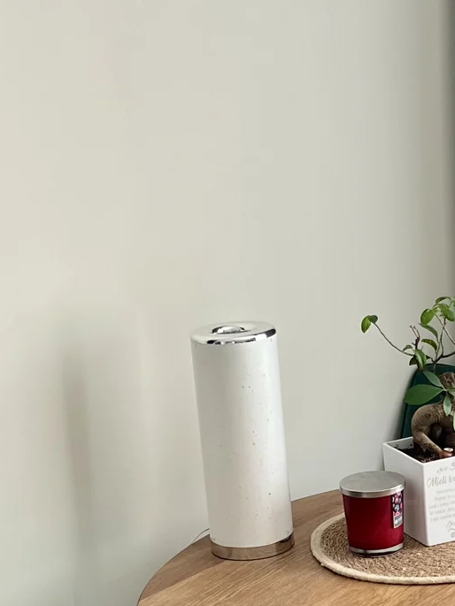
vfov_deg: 24.0
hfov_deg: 18.0
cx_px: 401
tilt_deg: -14.8
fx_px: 1419
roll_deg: +3.6
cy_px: 399
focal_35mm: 81
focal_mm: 5.7
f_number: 1.5
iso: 125
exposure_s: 1/121
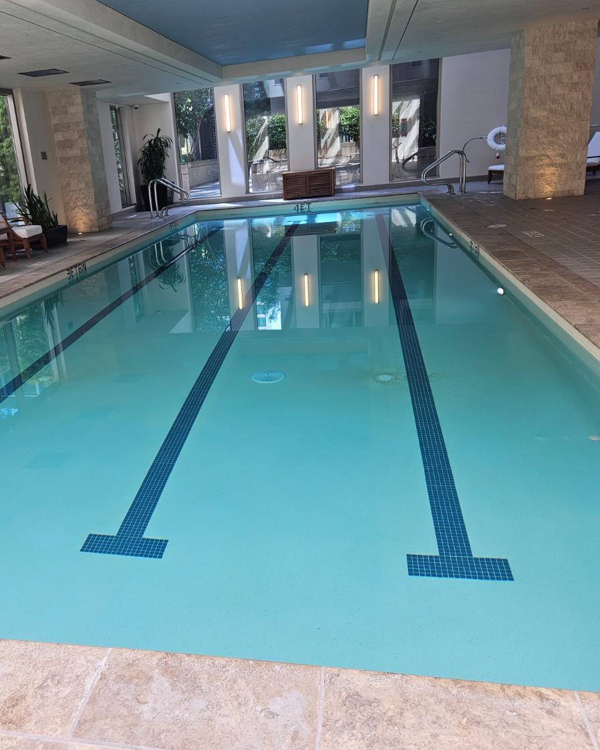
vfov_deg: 58.8
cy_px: 375
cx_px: 202
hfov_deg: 47.7
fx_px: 666
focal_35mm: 30
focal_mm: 5.4
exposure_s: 1/120
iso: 40
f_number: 1.8
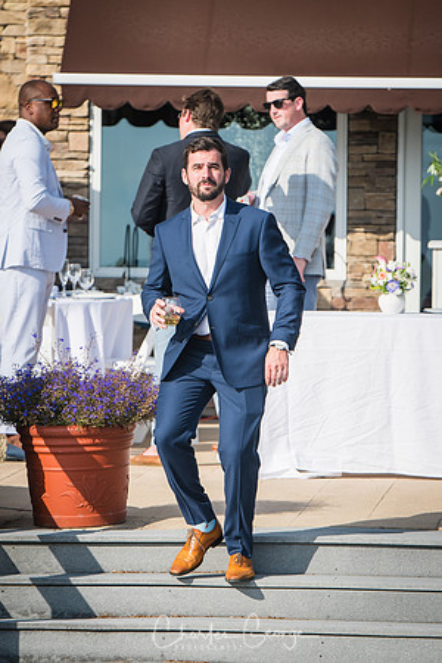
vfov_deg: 8.9
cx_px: 221
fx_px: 4282
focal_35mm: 232
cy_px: 332
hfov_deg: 5.9
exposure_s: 1/2500
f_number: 4
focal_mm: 155
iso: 200
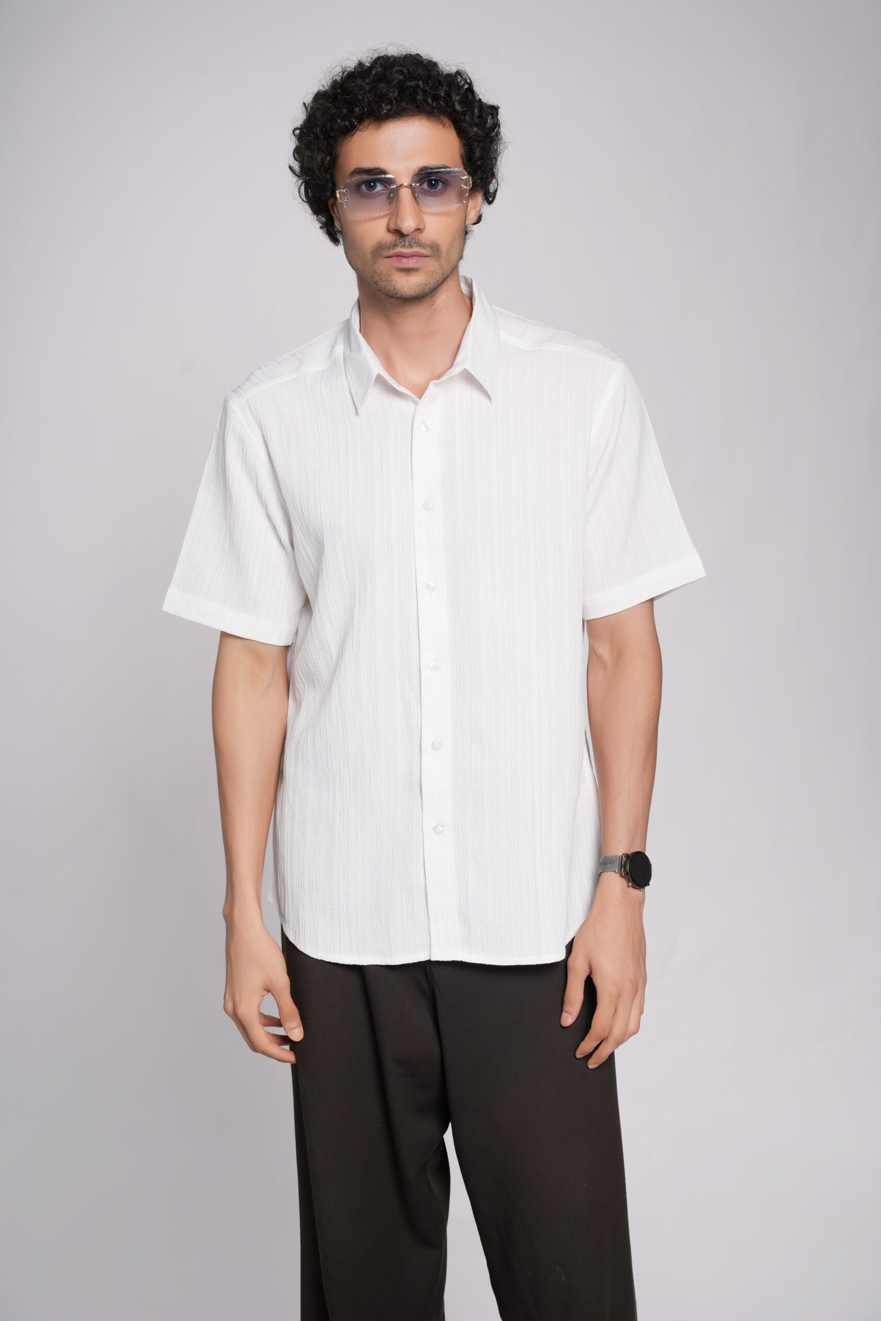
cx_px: 440
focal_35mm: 58
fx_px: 2140
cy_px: 660
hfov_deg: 23.3
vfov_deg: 34.3
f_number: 8
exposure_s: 1/160
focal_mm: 58.3
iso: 200
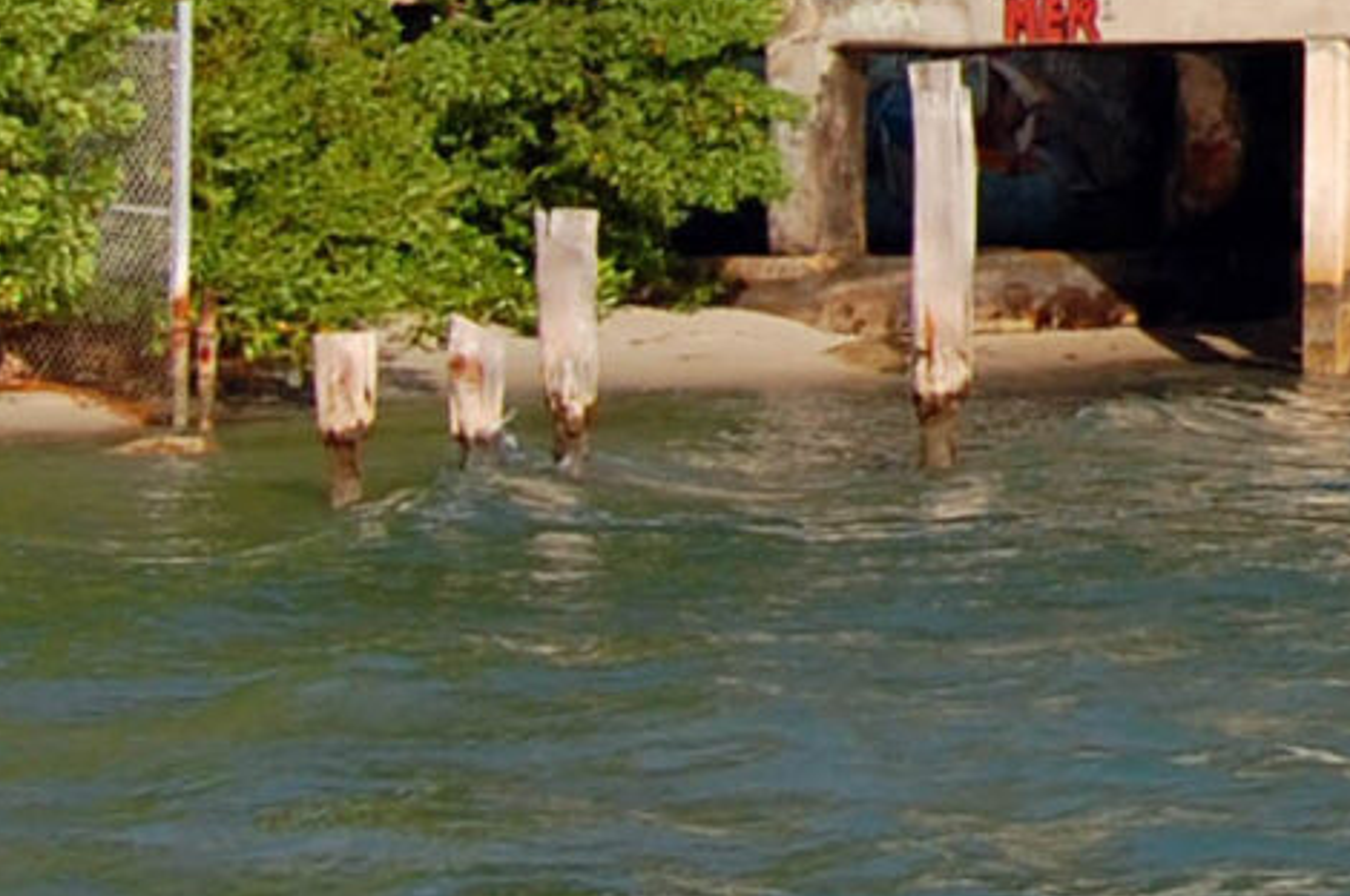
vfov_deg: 5.9
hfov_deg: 8.6
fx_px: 8576
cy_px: -698
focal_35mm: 229
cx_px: 2436
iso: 200
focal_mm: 28
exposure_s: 1/320
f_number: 9
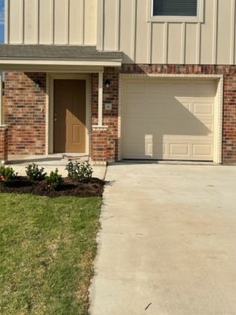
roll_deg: -0.2
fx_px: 364
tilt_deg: -1.8
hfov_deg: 35.9
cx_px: 107
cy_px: 111
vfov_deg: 46.2
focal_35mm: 40
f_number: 1.6
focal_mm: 5.1
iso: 32
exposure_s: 1/6993
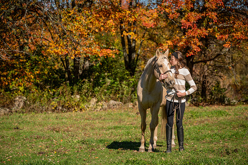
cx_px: 124
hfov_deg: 21.7
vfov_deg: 14.5
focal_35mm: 94
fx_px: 647
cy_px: 82
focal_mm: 94
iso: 100
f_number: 4
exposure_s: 1/2500
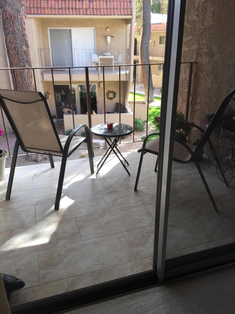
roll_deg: -0.5
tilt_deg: -22.6
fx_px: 262
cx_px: 118
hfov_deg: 48.2
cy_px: 157
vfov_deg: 61.7
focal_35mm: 29
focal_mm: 4.15
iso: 32
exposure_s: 1/121
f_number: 2.2
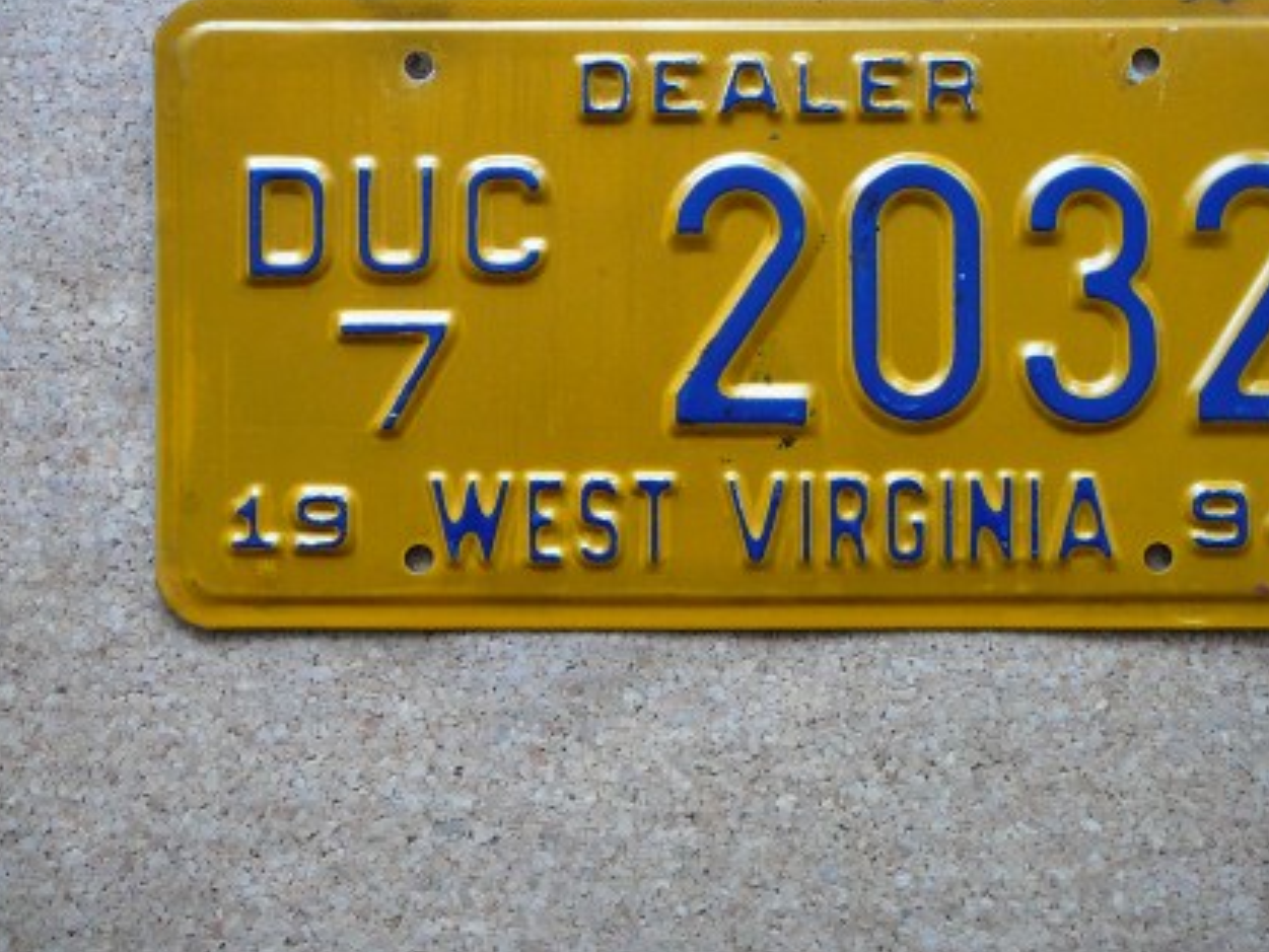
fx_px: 1577
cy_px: 380
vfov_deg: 33.5
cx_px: 739
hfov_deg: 43.7
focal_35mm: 43
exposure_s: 1/25
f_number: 2.8
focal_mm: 5.2
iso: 200
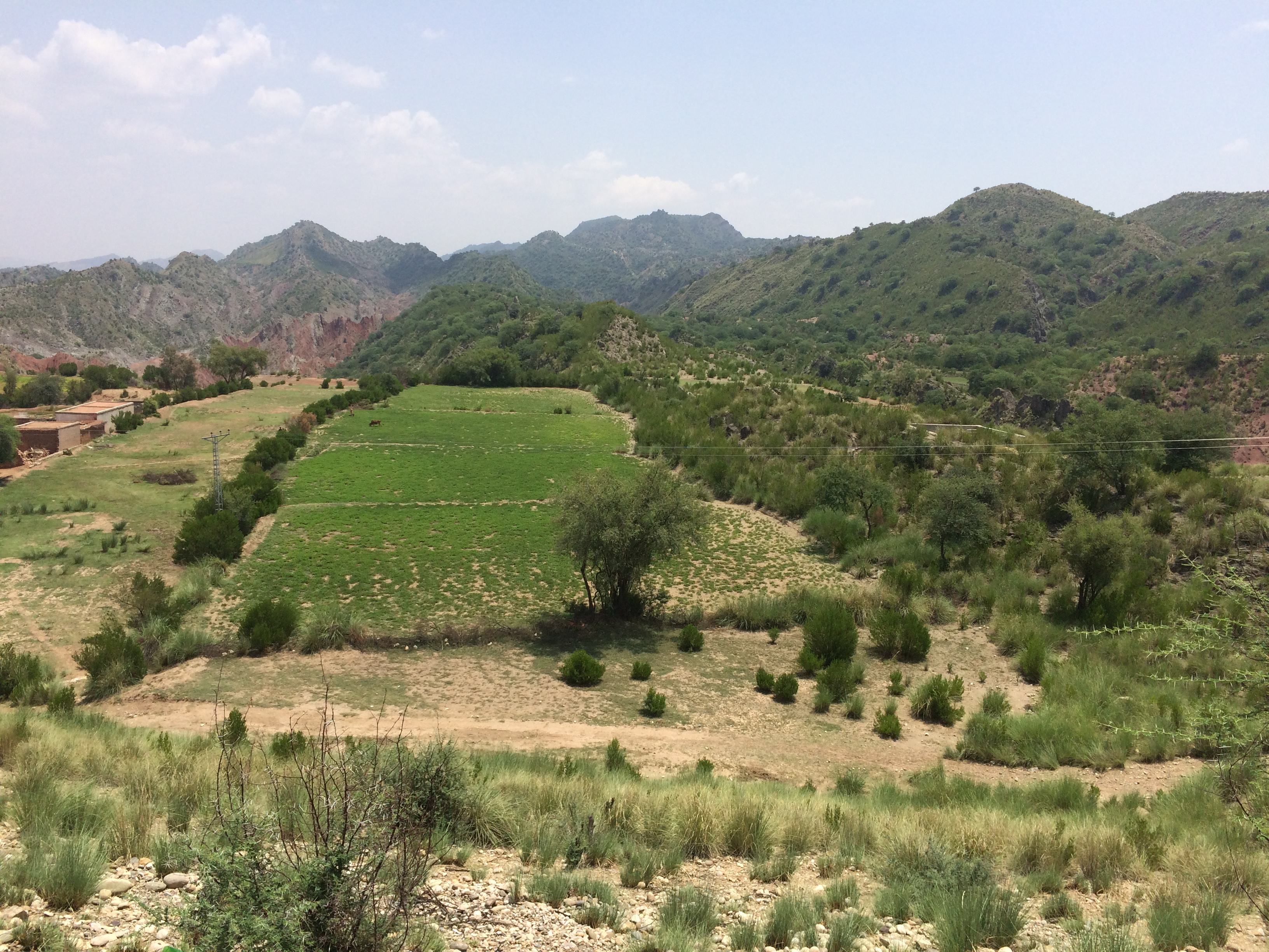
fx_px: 1063
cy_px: 476
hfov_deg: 61.7
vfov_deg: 48.2
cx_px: 634
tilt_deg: -11.7
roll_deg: -3.9
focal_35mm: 29
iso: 32
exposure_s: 1/3165
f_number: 2.2
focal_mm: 4.15
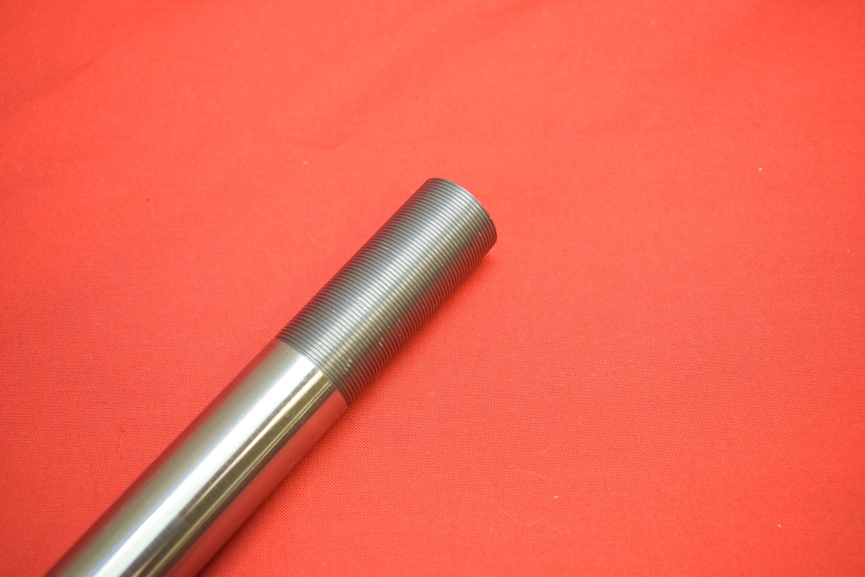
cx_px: 432
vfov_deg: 35.5
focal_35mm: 38
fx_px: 901
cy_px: 288
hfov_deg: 51.3
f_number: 5
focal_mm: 25
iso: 1250
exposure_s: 1/60
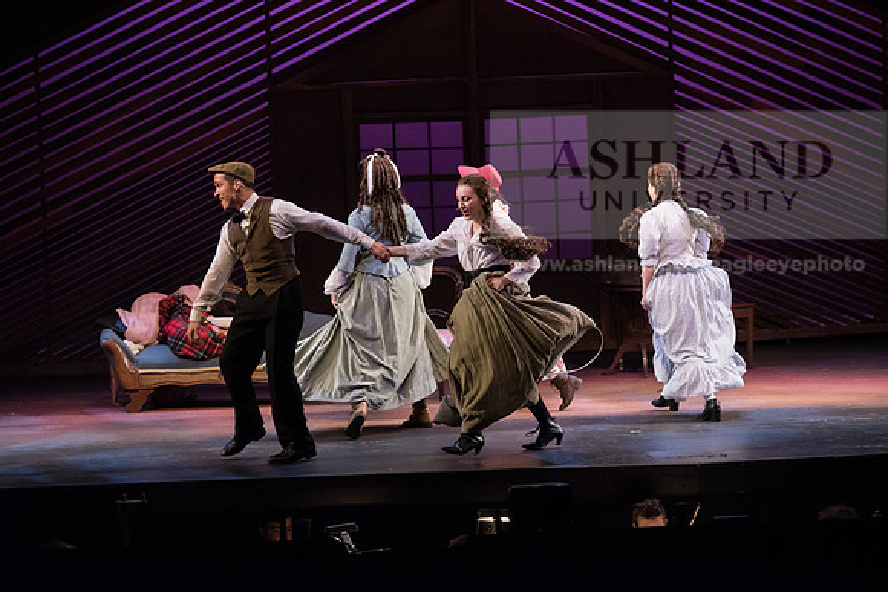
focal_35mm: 122
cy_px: 296
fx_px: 3010
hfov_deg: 16.8
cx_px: 444
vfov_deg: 11.2
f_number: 4
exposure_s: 1/500
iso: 5000
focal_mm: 122
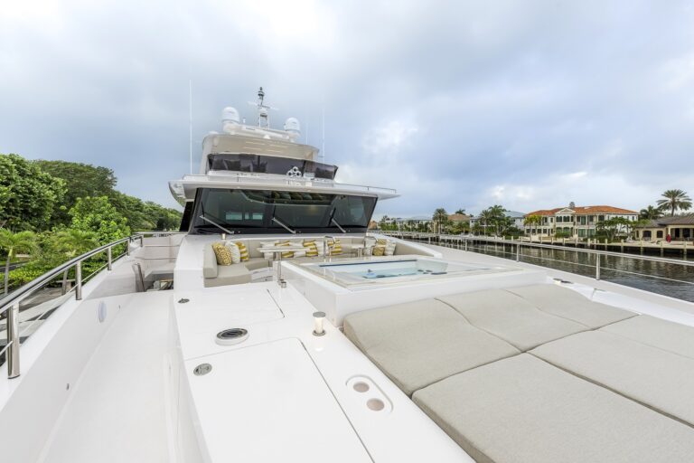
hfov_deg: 104.3
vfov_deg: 81.2
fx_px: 270
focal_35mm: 14
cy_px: 232
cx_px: 347
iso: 400
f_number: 8
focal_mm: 14
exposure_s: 1/2000
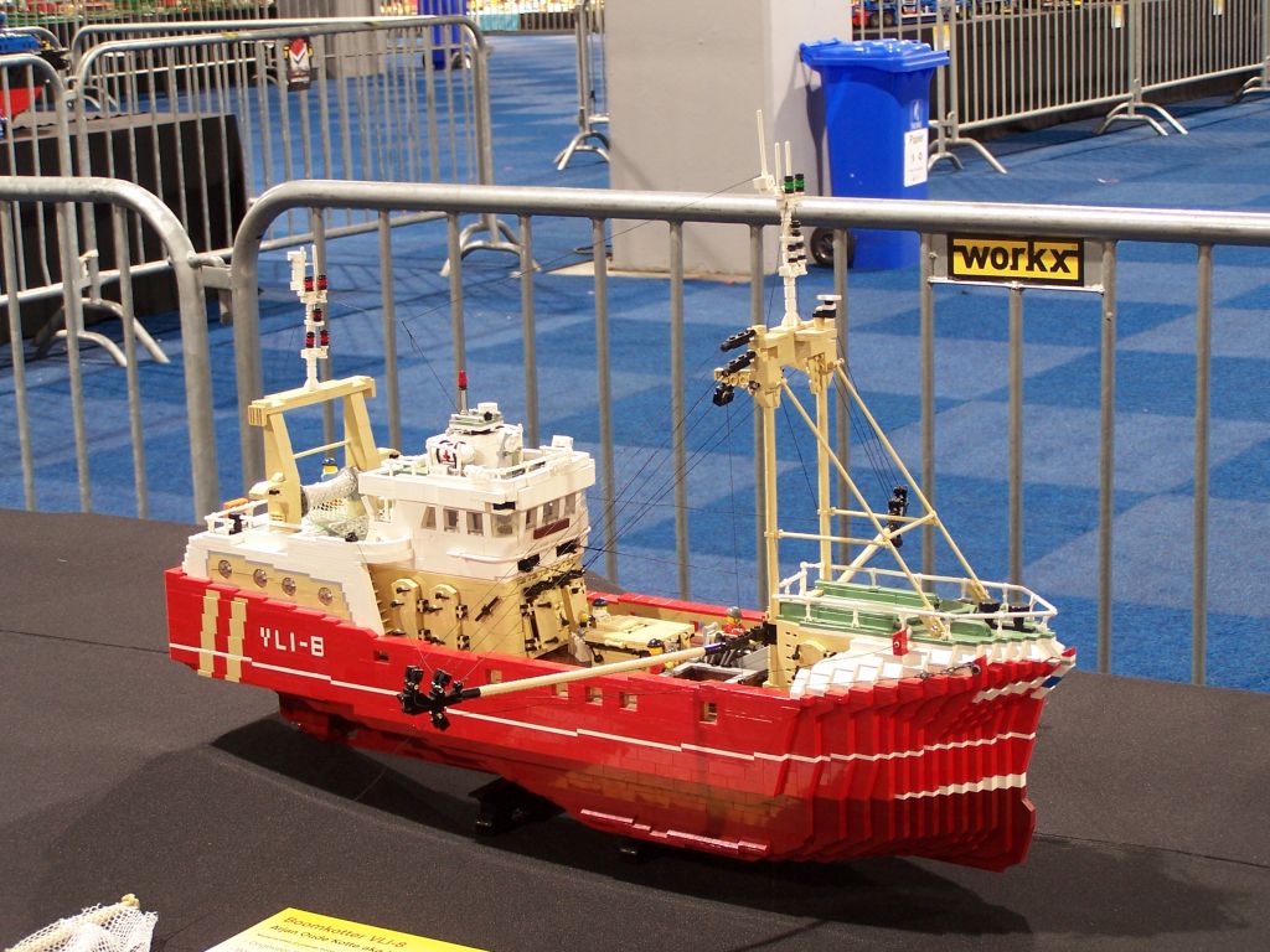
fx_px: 2531
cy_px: 476
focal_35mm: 69
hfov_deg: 28.2
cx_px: 635
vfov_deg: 21.3
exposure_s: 1/2
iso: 80
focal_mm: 11.5
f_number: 3.2
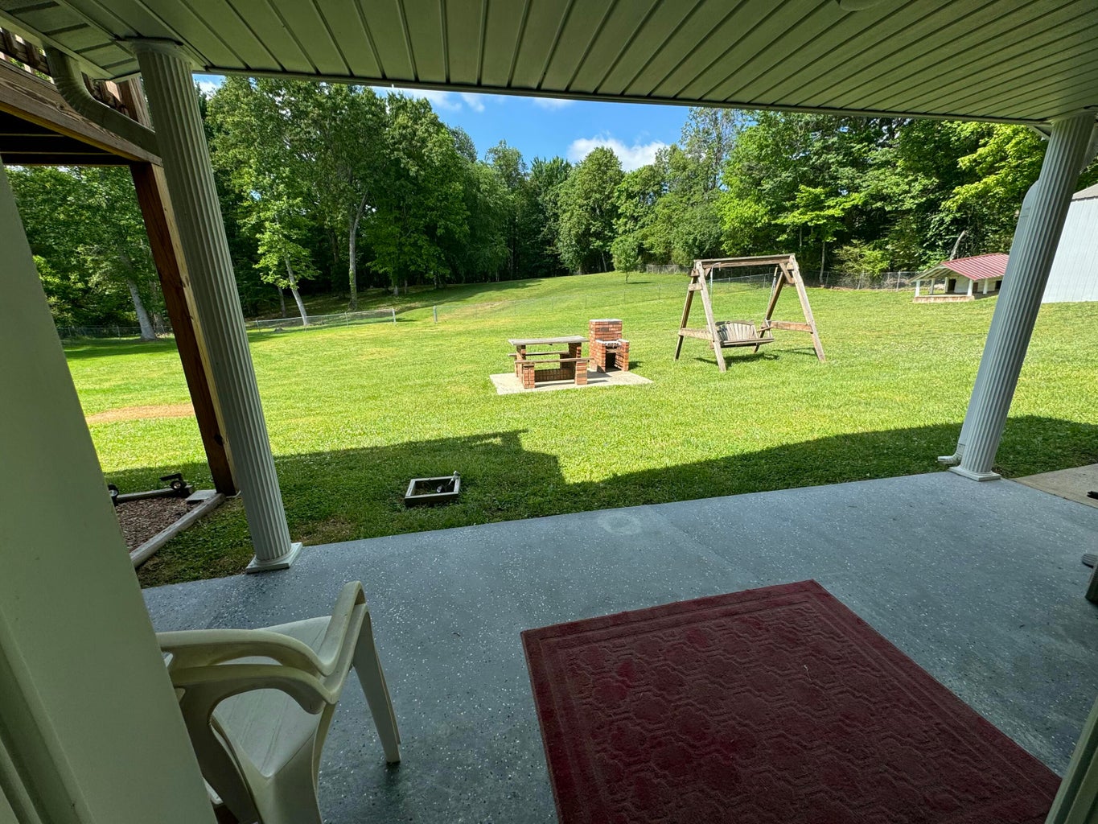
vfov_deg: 85.7
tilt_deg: -16.7
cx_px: 549
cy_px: 412
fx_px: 444
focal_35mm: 14
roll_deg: -0.5
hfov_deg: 102.1
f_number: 2.2
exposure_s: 1/812
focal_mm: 2.22
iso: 40
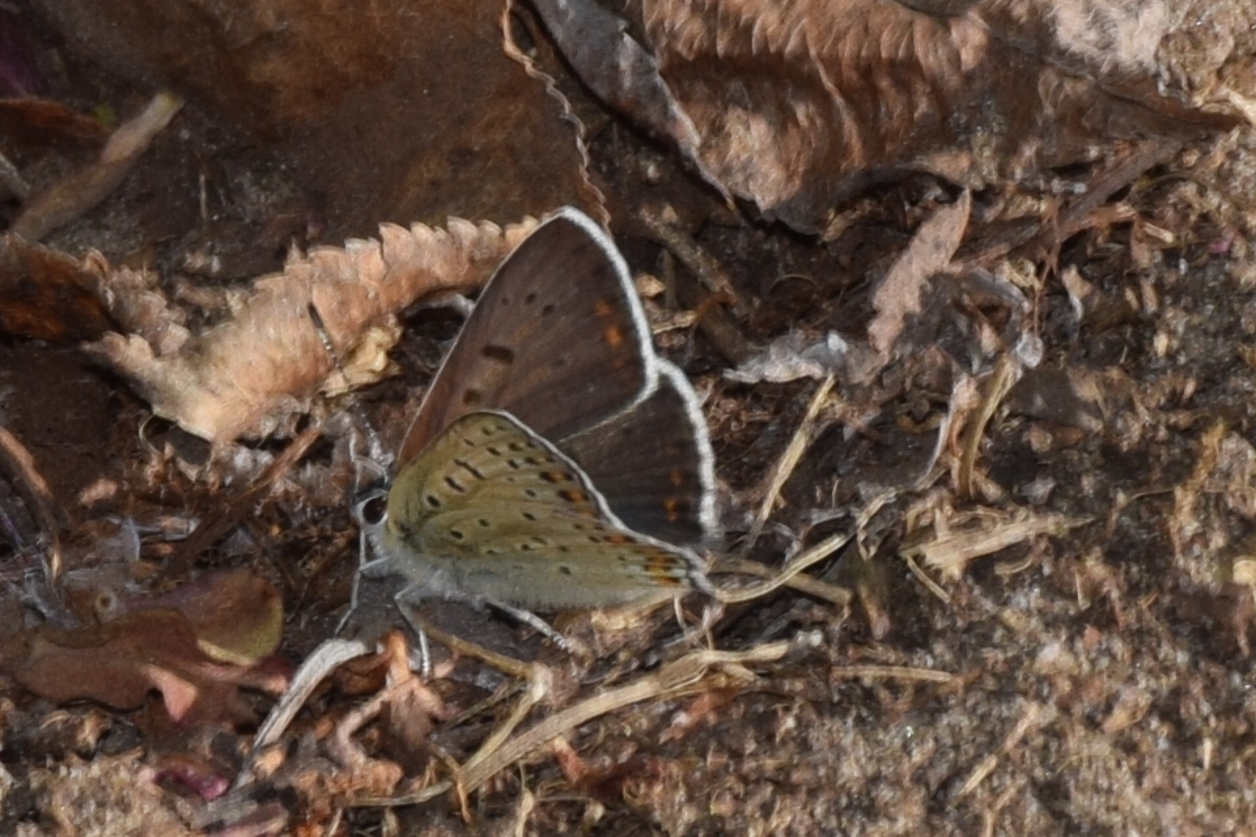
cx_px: 628
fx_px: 7326
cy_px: 418
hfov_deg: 9.8
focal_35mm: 210
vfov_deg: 6.5
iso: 100
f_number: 13
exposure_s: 1/160
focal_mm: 140
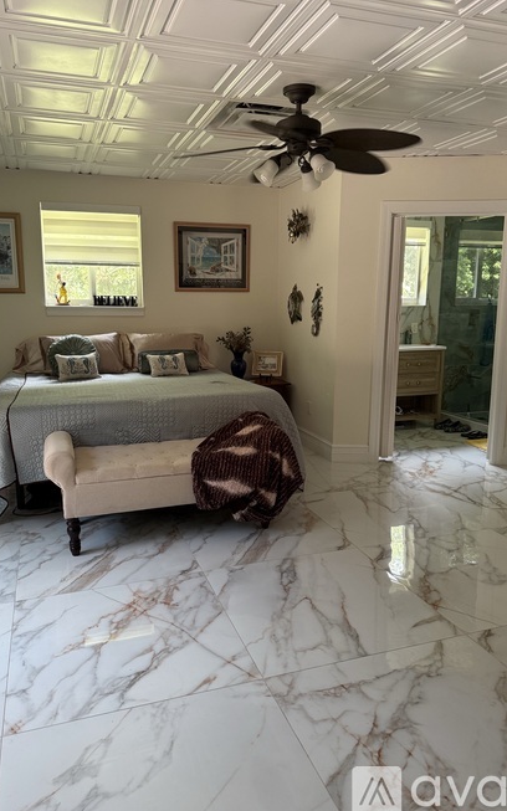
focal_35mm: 26
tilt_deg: -9.7
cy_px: 402
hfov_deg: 47.6
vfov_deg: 70.4
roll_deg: -0.2
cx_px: 242
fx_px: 575
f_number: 1.78
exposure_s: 1/60
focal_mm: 6.76
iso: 250
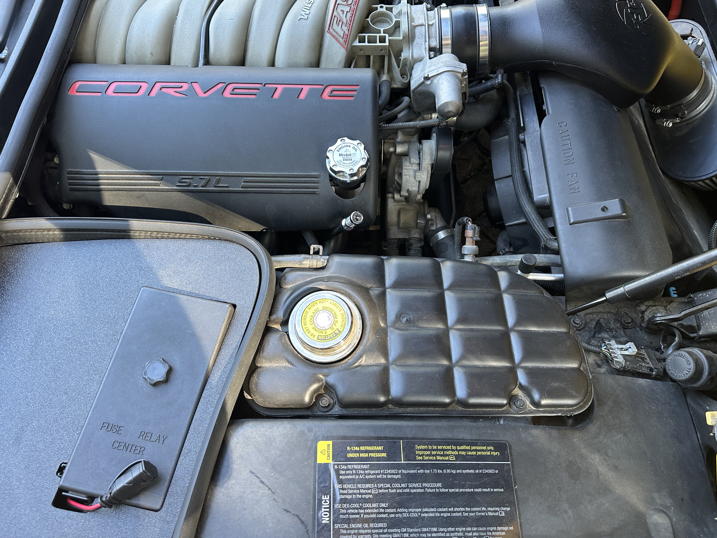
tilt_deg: -66.5
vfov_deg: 54.9
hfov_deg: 69.4
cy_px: 260
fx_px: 518
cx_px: 357
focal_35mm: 25
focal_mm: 6.86
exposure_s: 1/121
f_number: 1.78
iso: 200
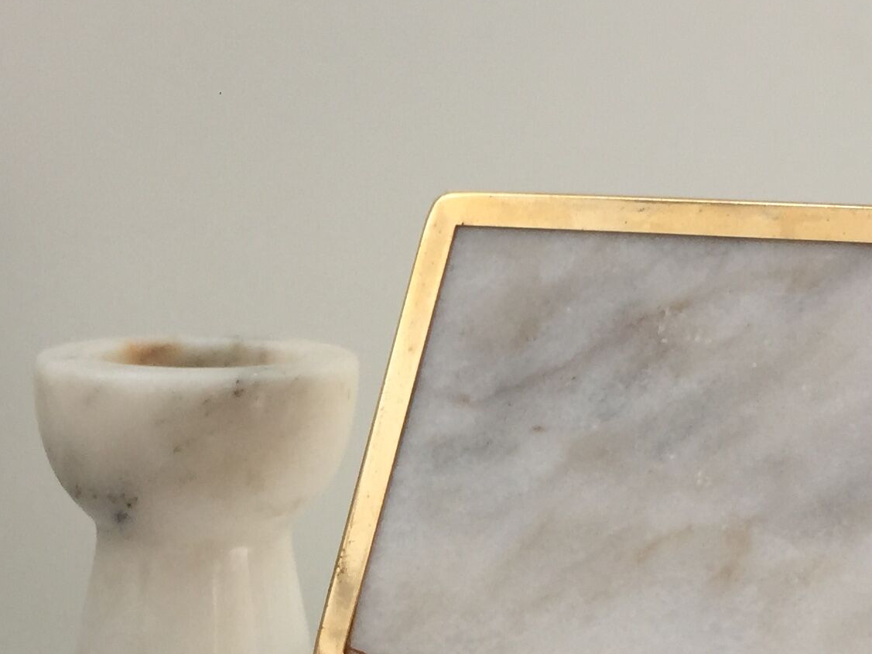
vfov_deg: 17.1
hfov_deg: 23.0
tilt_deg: -16.3
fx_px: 2116
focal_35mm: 84
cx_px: 186
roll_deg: -1.0
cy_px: 678
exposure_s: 1/590
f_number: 2.2
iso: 32
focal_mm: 4.15
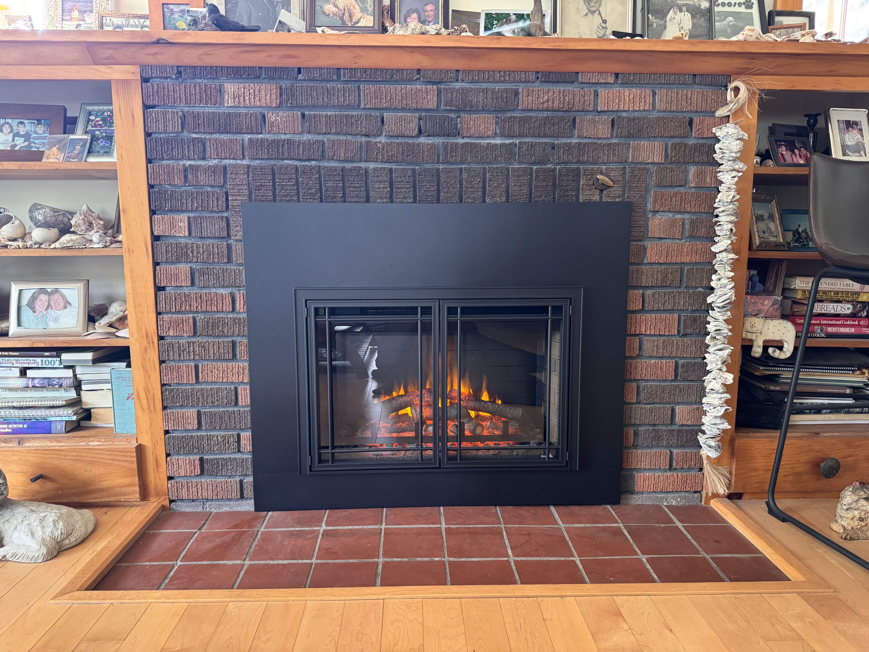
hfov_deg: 71.6
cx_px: 434
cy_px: 326
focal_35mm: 24
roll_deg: -0.5
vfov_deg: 56.8
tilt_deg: -8.9
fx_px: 602
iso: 400
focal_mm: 6.76
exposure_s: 1/60
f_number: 1.78
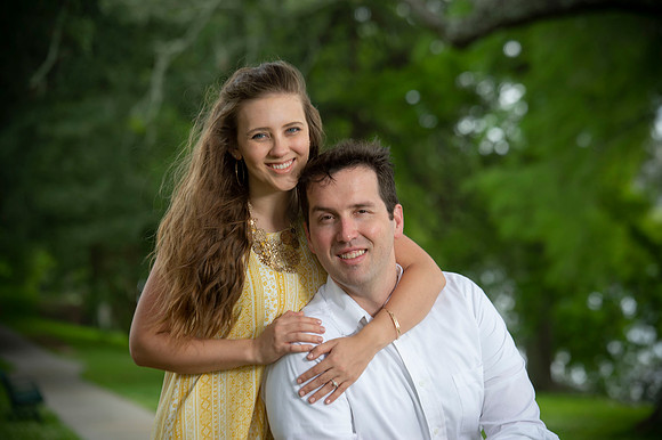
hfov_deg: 14.7
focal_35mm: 140
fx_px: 2573
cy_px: 220
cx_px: 331
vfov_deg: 9.8
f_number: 5.6
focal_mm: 140
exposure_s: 1/125
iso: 125
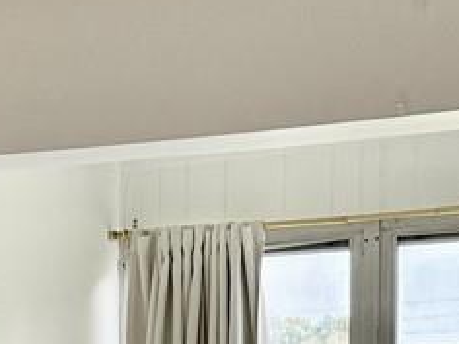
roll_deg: +1.3
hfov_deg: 11.9
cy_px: 581
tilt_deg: -4.0
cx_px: -56
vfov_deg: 8.8
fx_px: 2161
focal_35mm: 163
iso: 100
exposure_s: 1/330
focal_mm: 6.76
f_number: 1.78
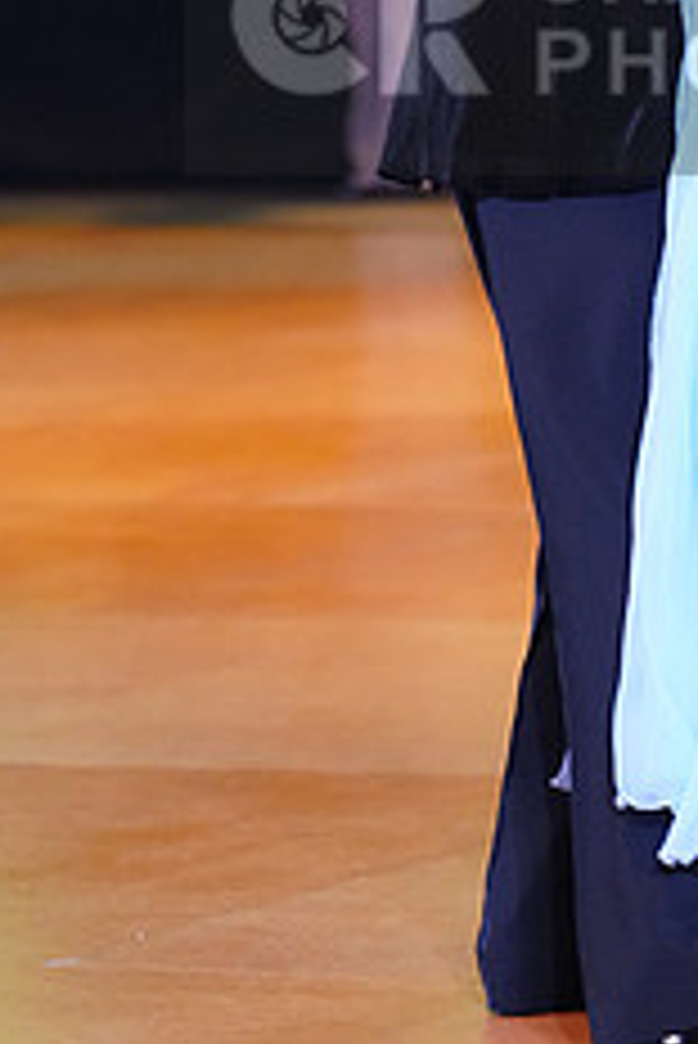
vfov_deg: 7.1
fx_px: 8363
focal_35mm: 288
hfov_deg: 4.8
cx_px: 808
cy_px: 27
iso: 5000
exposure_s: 1/400
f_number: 2.8
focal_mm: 115
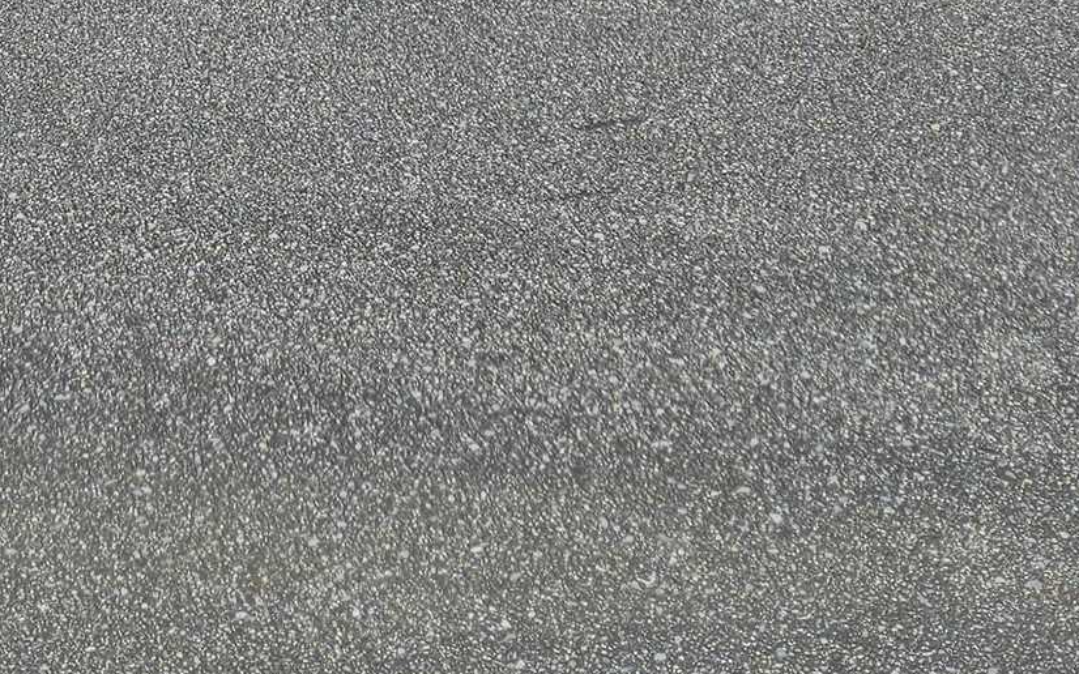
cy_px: -822
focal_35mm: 68
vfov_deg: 14.5
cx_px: 459
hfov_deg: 30.2
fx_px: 1999
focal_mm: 5.4
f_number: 1.8
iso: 25
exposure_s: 1/799
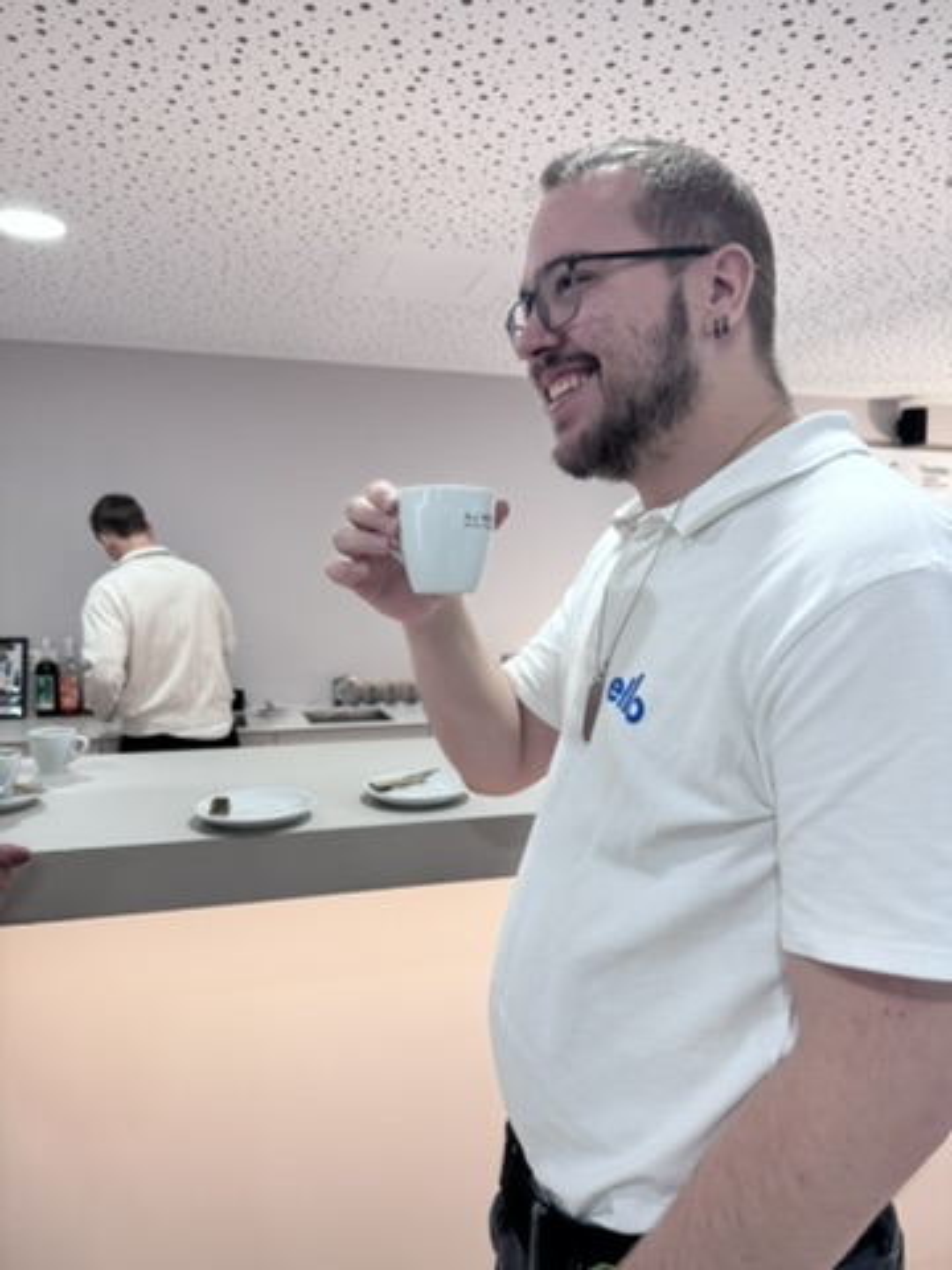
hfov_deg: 56.8
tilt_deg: -3.7
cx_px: 476
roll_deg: +0.0
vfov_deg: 71.6
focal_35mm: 24
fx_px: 880
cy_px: 635
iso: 250
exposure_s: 1/58
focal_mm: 6.76
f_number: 1.78
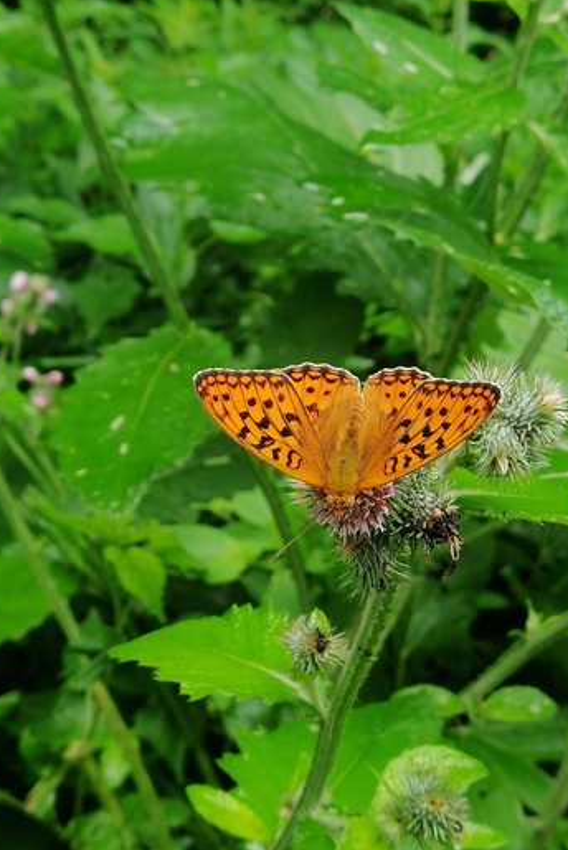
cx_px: 292
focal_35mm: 62
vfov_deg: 32.4
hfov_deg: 21.9
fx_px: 1465
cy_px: 431
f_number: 1.8
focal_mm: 3.95
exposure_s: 1/143
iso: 50
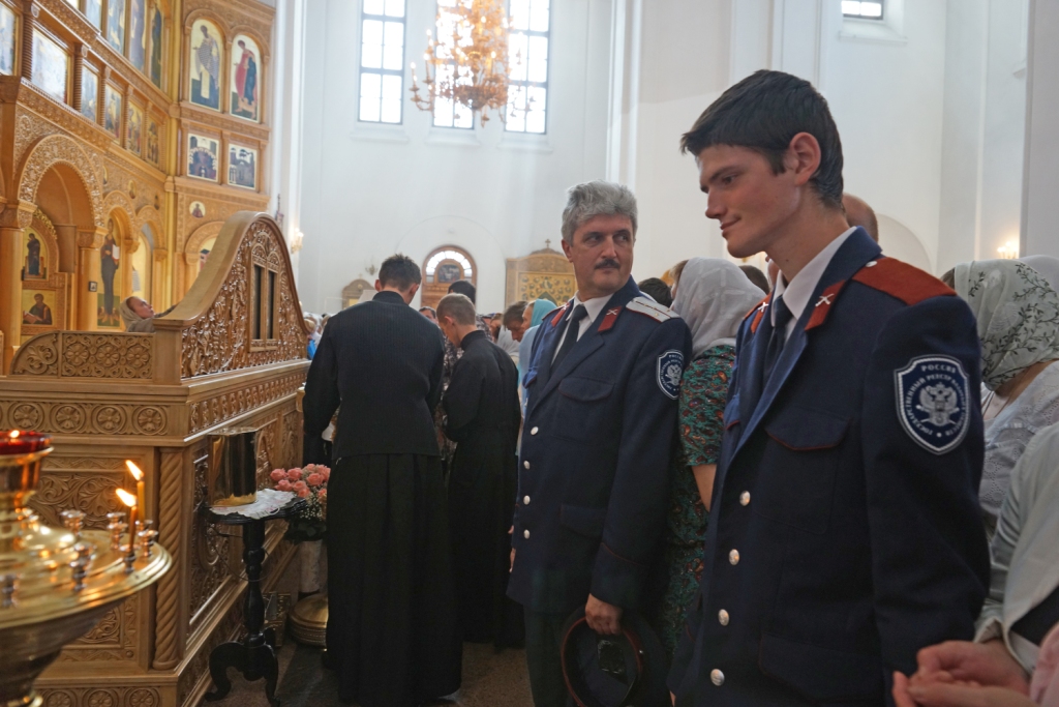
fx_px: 706
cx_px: 530
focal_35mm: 24
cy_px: 354
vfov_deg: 53.1
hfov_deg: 73.7
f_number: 4
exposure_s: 1/60
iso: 800
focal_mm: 24
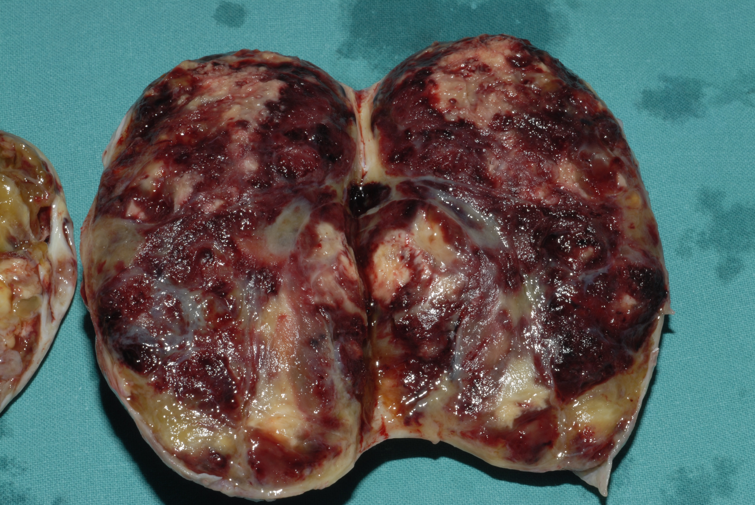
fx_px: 1890
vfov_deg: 15.2
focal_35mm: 90
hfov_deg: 22.6
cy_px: 252
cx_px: 378
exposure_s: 1/250
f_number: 36
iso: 100
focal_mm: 60
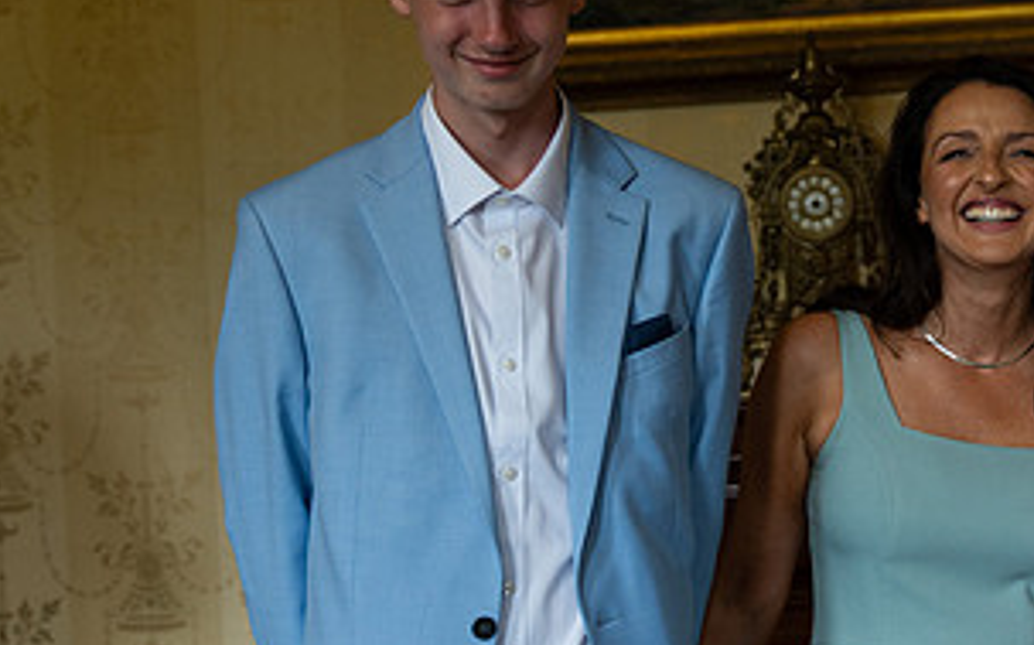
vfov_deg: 16.3
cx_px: 908
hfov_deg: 25.2
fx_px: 2253
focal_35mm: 80
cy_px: 285
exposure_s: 1/160
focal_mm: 41
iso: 1000
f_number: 2.8
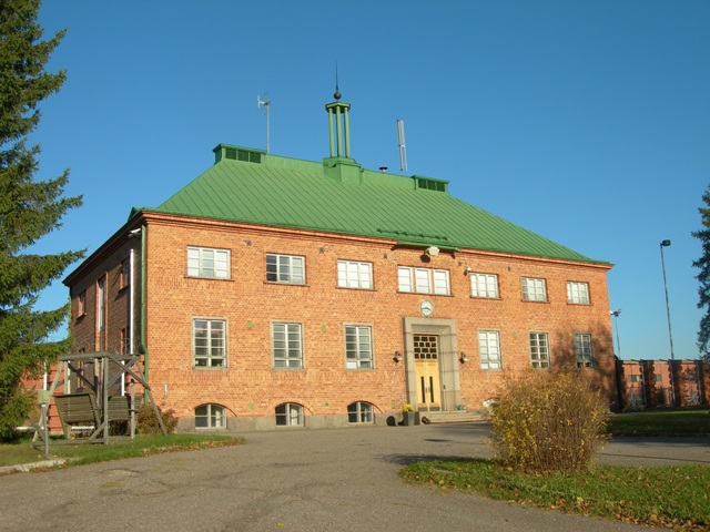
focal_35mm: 38
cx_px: 355
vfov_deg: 37.7
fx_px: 779
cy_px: 266
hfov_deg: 49.0
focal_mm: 7.8
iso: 50
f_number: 4.8
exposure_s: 1/508
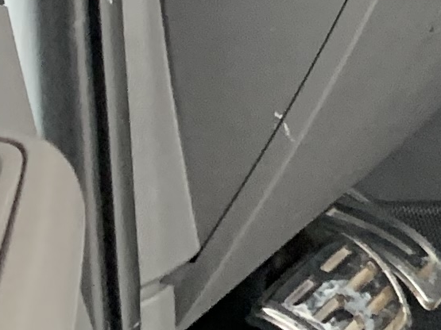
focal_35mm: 189
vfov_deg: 7.4
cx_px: 1440
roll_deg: +0.2
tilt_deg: -9.3
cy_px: -399
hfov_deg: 8.3
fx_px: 2407
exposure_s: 1/60
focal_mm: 4.25
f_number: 1.8
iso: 200
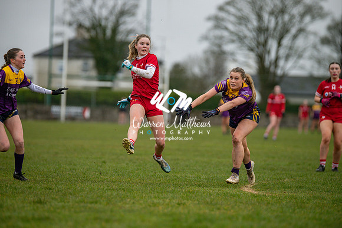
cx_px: 171
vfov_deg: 5.7
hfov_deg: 8.6
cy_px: 114
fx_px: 2280
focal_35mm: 240
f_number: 2.8
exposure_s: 1/1000
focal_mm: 240
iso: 500
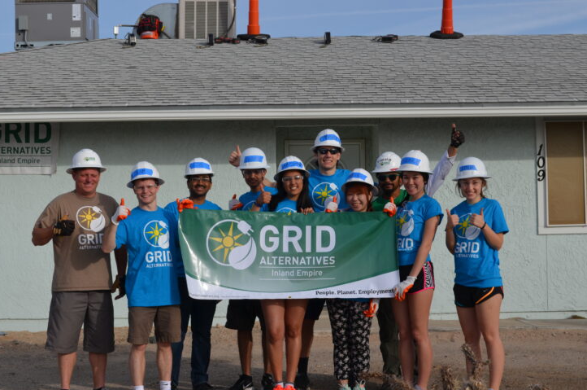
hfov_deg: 30.1
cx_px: 291
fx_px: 1091
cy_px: 201
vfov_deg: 20.2
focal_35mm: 67
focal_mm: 42
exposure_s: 1/320
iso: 100
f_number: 9
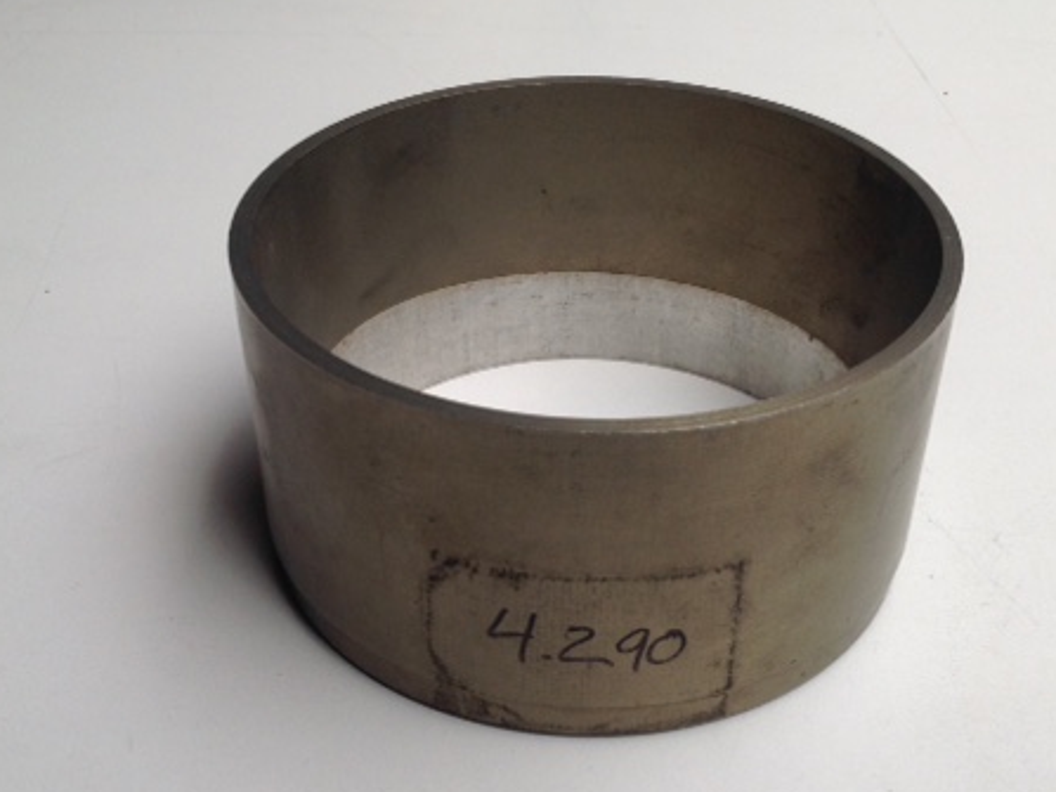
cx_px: 574
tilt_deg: -36.8
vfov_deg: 29.0
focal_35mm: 50
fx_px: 1525
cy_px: 463
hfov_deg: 38.2
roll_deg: +0.6
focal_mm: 4.28
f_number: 2.4
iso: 50
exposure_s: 1/187
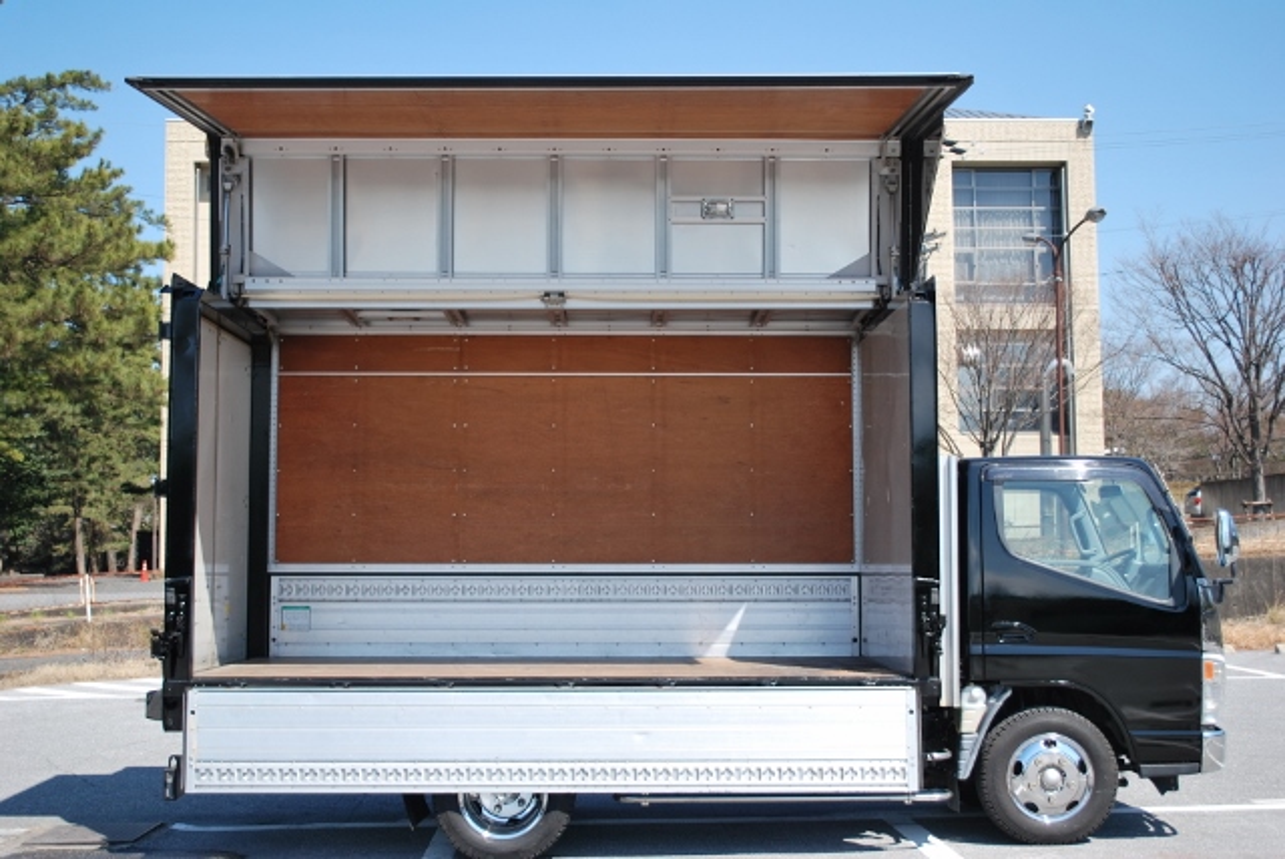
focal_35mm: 45
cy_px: 430
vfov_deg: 29.9
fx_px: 1608
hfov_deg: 43.6
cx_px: 642
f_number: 4.8
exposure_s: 1/500
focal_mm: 30
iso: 140
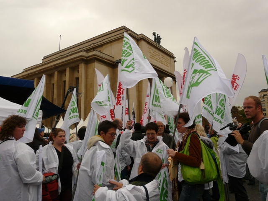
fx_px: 225
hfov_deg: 61.7
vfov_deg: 48.2
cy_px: 100
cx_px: 134
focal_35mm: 29
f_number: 5
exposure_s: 1/250
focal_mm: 4.7
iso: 100
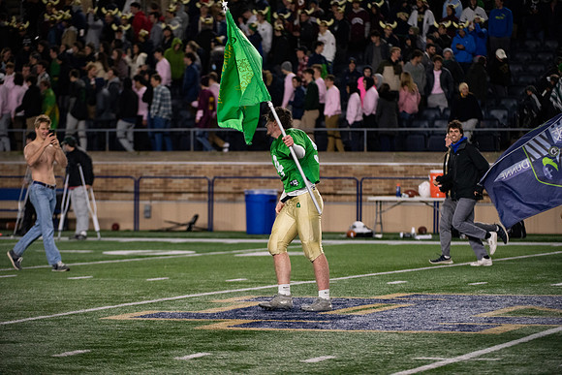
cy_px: 188
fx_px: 3279
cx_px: 281
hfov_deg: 9.8
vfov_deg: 6.5
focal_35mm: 210
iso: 3200
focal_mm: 210
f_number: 4
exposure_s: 1/500
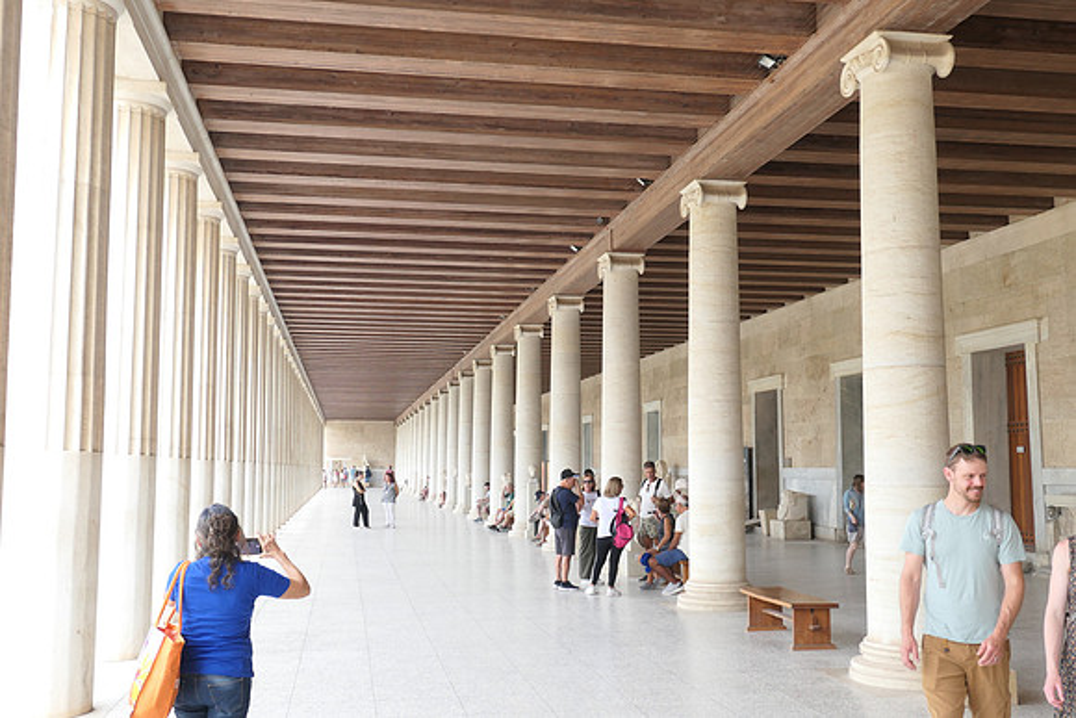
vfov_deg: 36.0
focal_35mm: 37
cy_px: 359
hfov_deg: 51.9
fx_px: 1106
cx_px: 538
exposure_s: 1/125
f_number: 3.8
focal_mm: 13.4
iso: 320
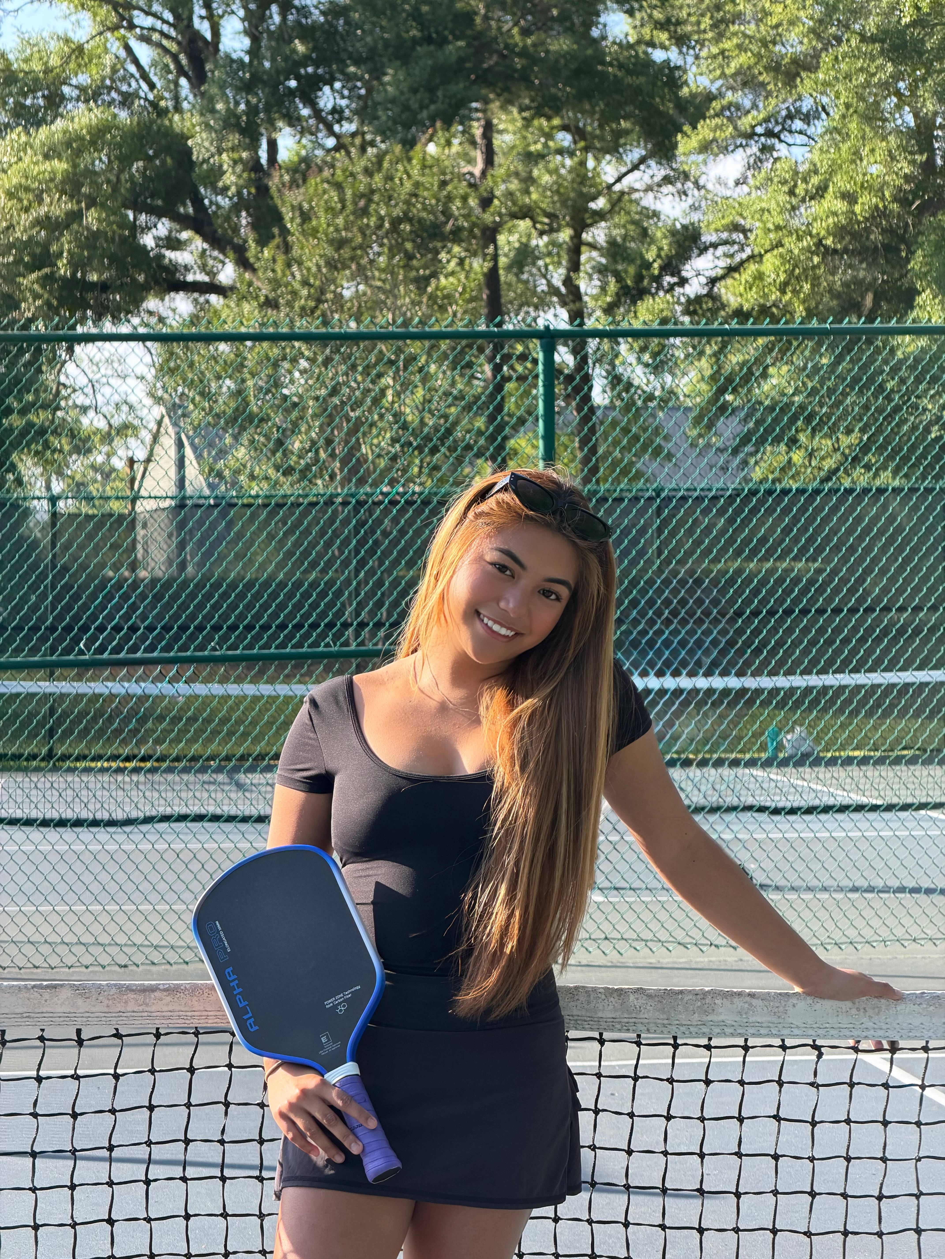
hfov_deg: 14.8
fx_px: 3640
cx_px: 472
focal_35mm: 100
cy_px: 630
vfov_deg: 19.6
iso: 50
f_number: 2.8
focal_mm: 16.89
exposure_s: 1/217
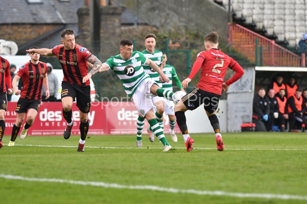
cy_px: 102
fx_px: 2558
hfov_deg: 6.9
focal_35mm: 300
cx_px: 154
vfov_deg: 4.6
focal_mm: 150
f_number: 2.8
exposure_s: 1/800
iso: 800
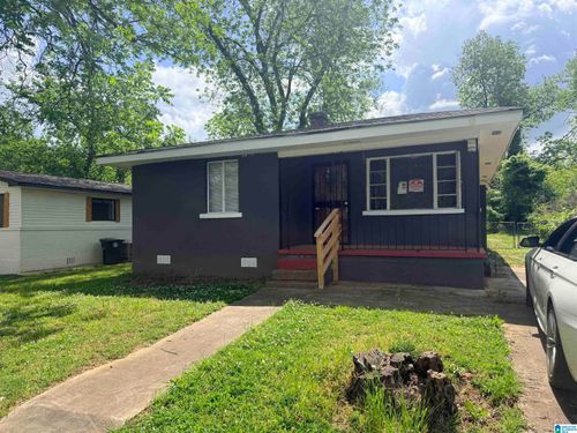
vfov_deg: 56.8
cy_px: 216
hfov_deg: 71.6
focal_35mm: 24
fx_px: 400
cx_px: 288
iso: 125
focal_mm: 6.76
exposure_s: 1/5319
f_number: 1.78
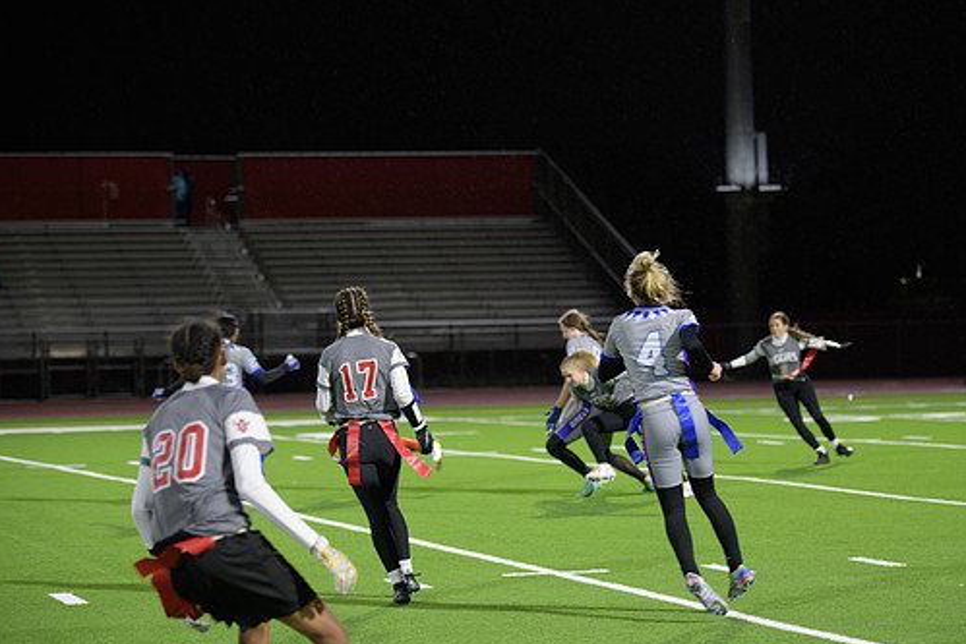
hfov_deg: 17.9
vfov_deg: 12.0
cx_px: 542
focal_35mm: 114
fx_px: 3060
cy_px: 339
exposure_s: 1/200
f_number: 2.8
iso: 1250
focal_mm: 98
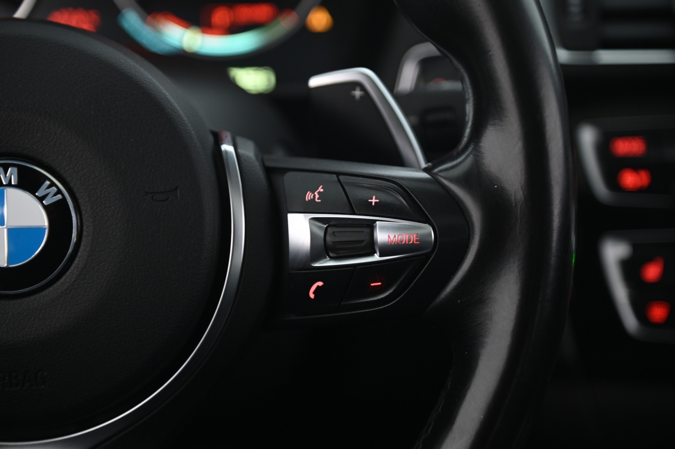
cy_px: 224
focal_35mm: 120
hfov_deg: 17.1
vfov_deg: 11.4
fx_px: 2248
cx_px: 338
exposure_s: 1/15
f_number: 4
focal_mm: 120
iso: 2000
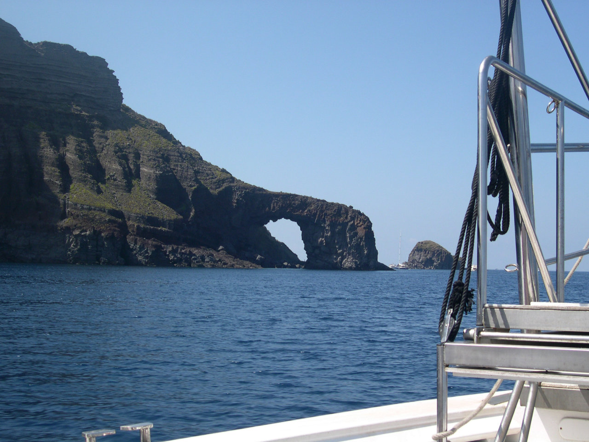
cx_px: 294
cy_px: 221
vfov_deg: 28.0
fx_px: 885
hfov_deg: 36.8
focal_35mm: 52
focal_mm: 11.1
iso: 100
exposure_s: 1/162
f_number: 8.8
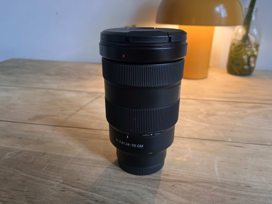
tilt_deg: -22.4
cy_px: 102
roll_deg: +0.8
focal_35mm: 26
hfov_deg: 67.3
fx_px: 204
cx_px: 136
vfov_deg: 53.1
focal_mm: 5.1
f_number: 1.6
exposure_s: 1/110
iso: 125
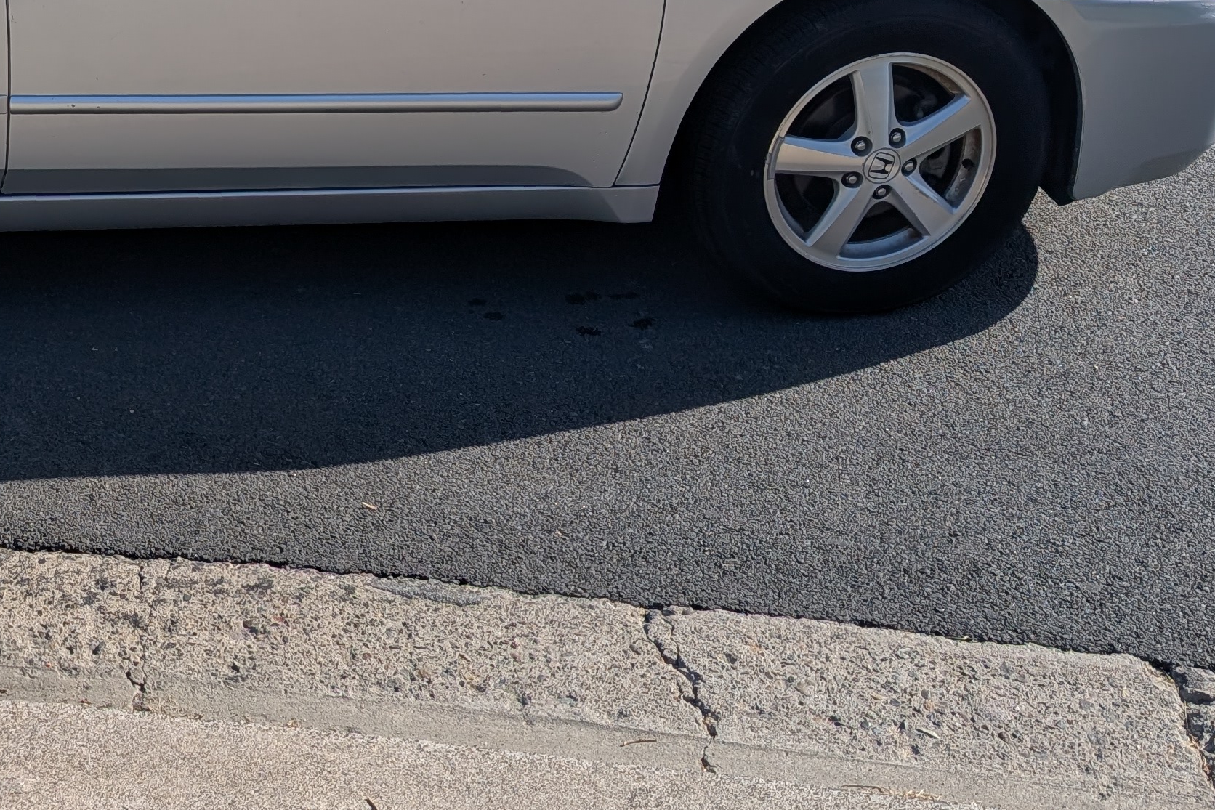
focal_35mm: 61
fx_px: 2059
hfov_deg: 30.9
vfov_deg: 22.1
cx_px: 53
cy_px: 214
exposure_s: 1/11364
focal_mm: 6.9
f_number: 1.68
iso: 22
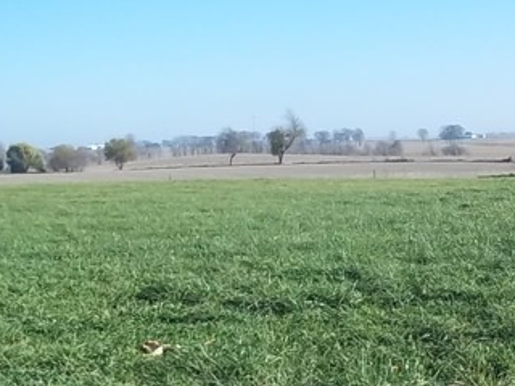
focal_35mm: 72
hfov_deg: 26.9
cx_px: 343
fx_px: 1071
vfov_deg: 20.3
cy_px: 269
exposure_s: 1/125
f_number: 8
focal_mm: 6.5
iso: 80
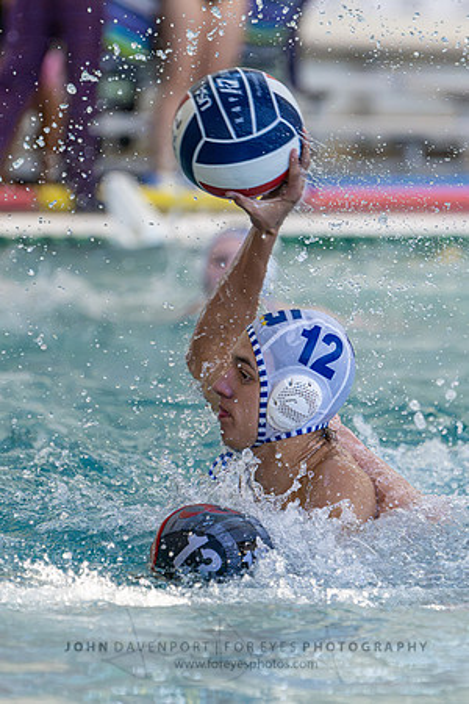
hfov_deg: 4.2
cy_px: 352
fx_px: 6448
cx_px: 283
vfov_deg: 6.2
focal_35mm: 330
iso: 7200
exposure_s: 1/1000
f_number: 4
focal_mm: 220
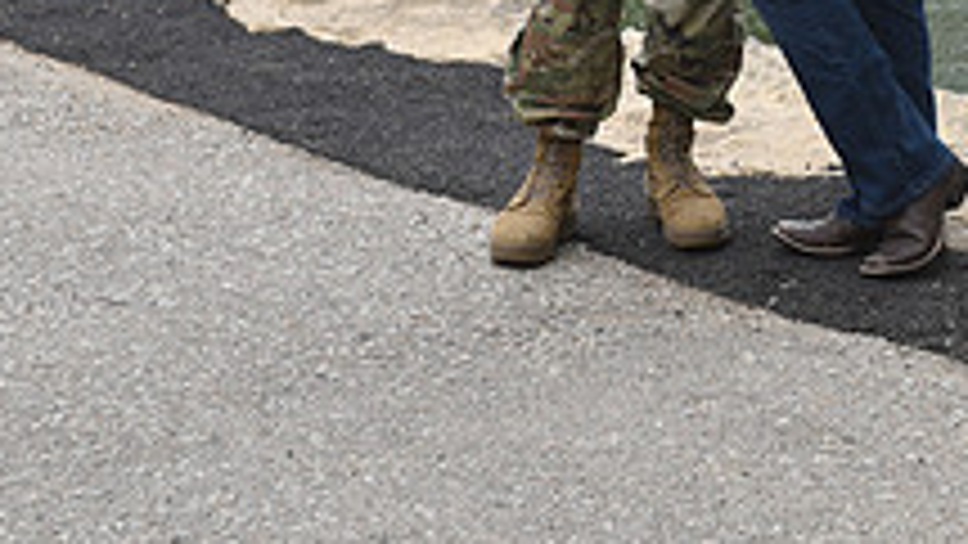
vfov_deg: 9.1
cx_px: 797
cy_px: -299
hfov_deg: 16.4
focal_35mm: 130
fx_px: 3337
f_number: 4.5
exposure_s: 1/80
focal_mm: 46
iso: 200
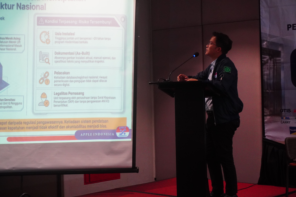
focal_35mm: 75
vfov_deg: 18.2
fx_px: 617
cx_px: 148
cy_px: 98
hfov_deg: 27.0
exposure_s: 1/125
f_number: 6.3
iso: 3200
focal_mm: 50
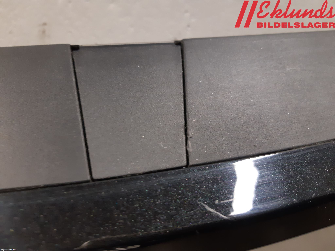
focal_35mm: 26
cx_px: 168
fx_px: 252
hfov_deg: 67.3
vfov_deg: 53.1
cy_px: 126
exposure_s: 1/50
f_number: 1.7
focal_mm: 3.93
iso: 200
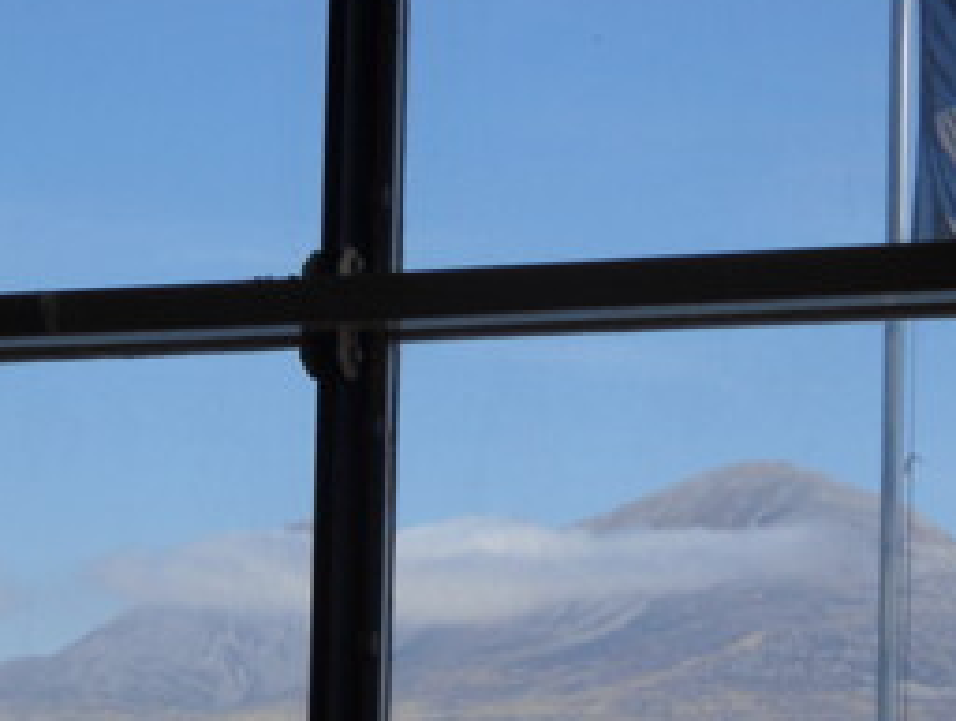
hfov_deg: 12.5
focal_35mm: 158
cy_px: 545
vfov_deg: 9.4
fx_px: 4372
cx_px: 527
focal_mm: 14.9
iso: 64
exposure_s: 1/176
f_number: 8.5
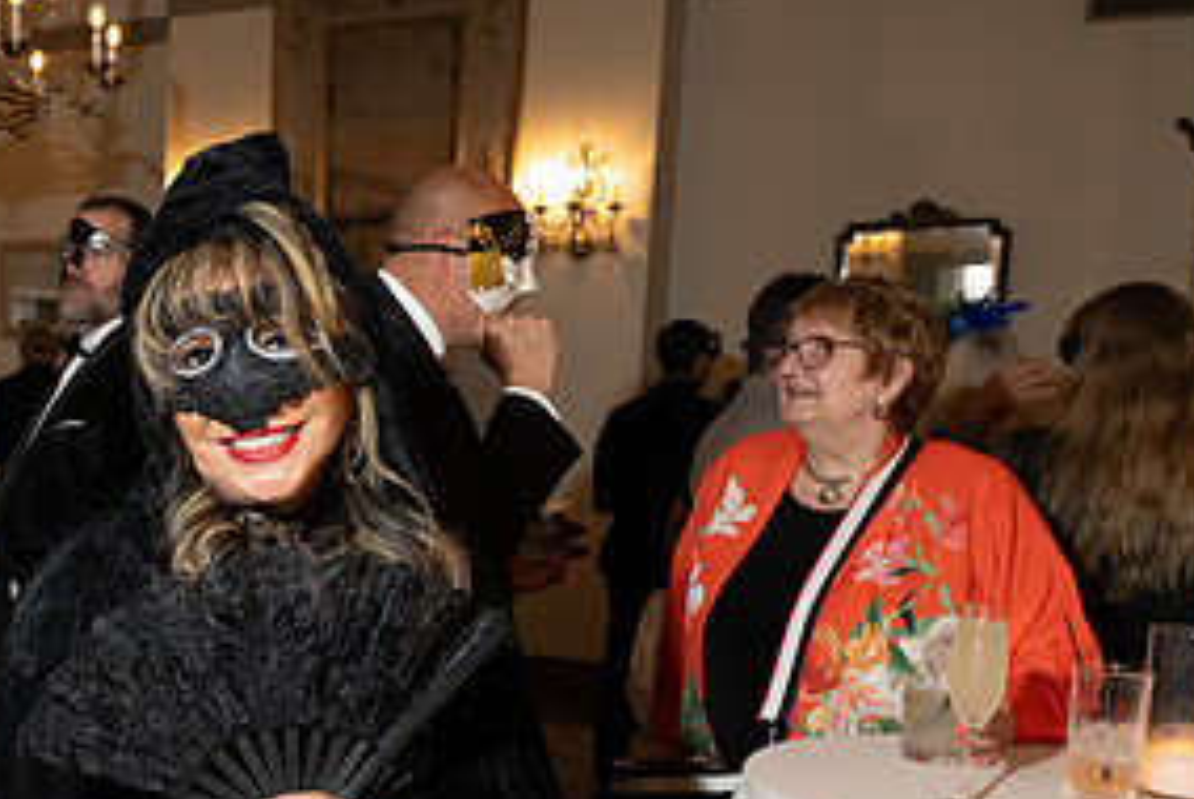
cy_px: 595
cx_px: 118
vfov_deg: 27.2
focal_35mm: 49
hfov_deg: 37.6
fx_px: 1627
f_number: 5.6
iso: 2500
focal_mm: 24
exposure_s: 1/200
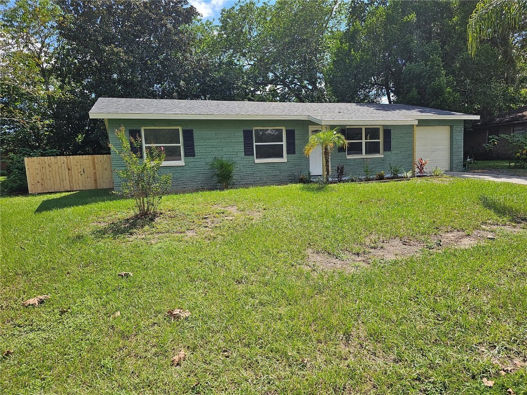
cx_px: 264
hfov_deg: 73.9
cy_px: 198
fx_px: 350
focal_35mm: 23
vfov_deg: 58.9
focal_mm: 6.3
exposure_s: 1/1148
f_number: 1.7
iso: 20
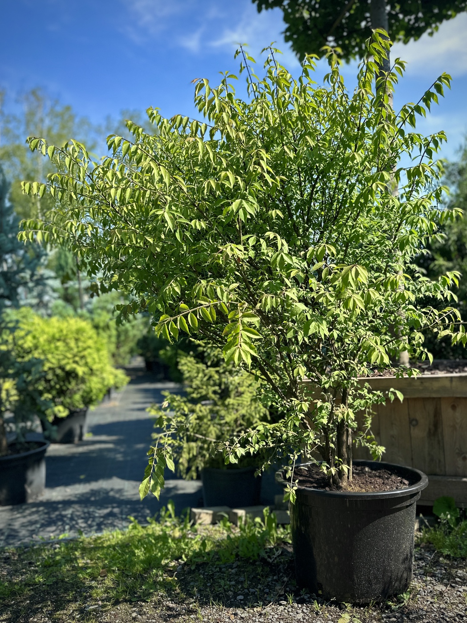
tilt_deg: -1.8
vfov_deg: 71.6
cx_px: 234
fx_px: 432
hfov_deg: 56.8
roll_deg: +1.6
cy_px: 312
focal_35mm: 24
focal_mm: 6.86
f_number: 1.78
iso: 80
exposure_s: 1/1562
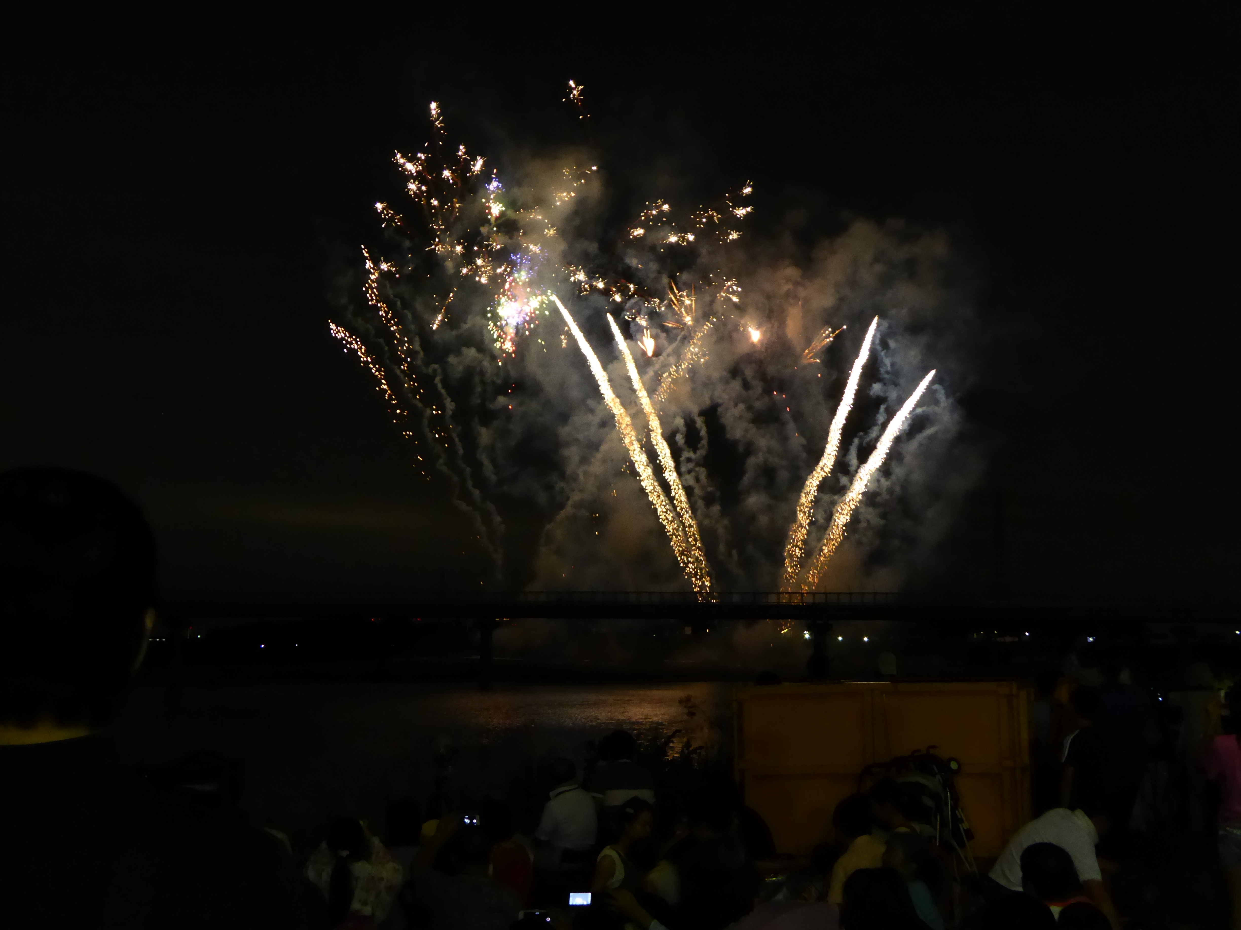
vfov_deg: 25.7
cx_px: 620
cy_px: 465
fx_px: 2043
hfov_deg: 33.8
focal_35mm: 57
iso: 800
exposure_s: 1/13
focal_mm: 9.6
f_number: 4.1
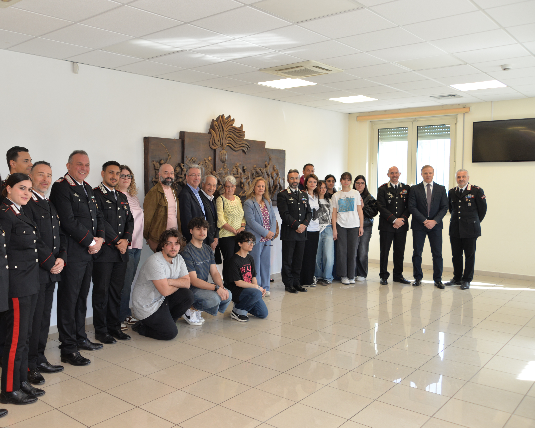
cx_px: 218
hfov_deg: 55.3
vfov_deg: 45.8
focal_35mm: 32
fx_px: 507
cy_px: 214
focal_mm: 28
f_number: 4.5
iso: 500
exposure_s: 1/100
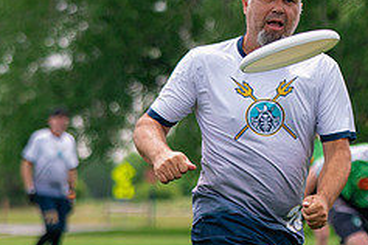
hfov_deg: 8.4
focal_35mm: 245
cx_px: 304
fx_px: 2504
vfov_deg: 5.6
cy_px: 193
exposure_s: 1/8000
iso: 500
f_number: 2.8
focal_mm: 88
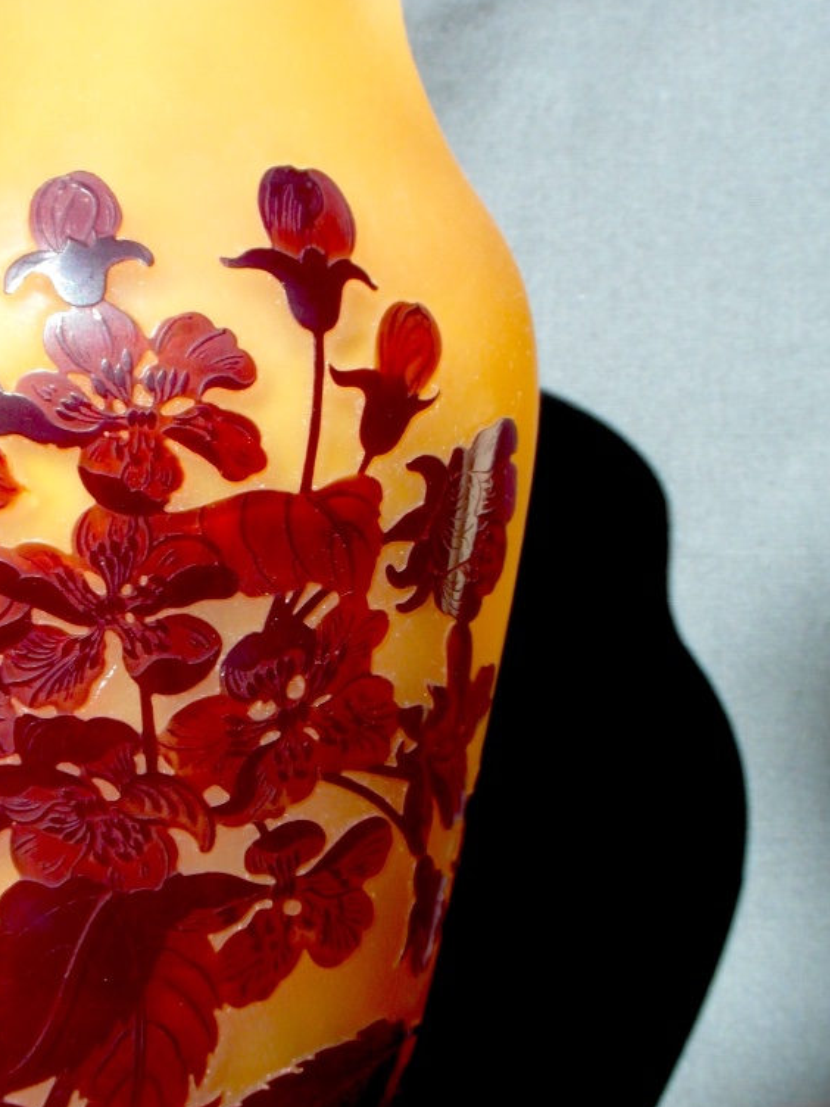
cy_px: 608
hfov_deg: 14.9
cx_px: 175
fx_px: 3165
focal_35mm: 99
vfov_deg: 19.8
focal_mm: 10.2
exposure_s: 1/125
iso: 80
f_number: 5.6
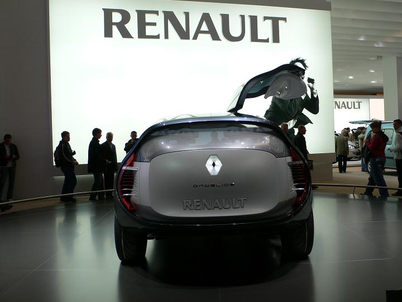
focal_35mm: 36
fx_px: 418
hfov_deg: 51.4
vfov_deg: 39.7
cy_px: 151
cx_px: 201
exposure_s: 1/60
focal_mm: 6.7
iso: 80
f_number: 2.8
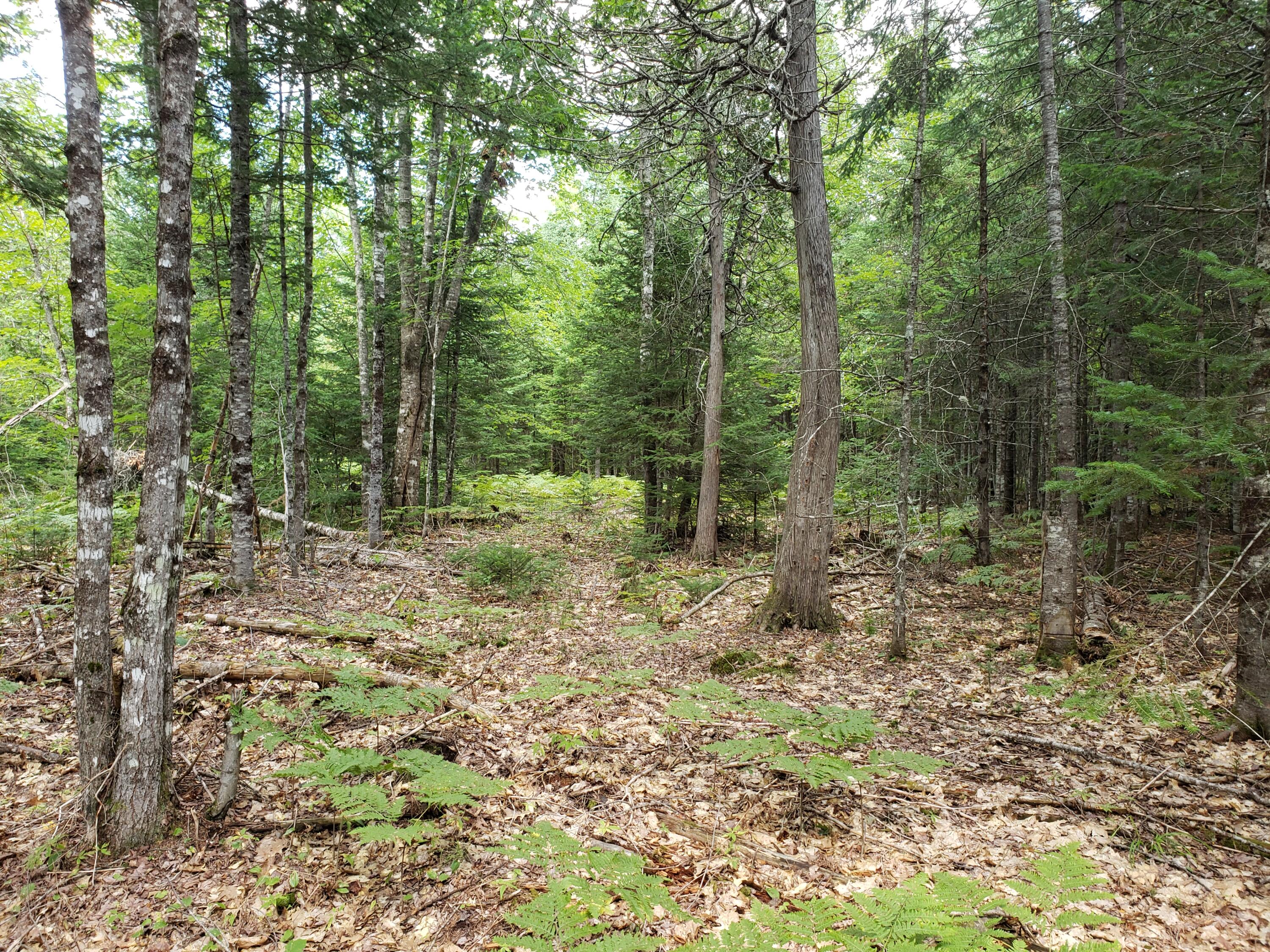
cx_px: 635
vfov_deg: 53.1
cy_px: 476
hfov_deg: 67.3
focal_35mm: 26
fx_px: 954
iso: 100
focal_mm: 4.3
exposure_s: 1/60
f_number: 2.4
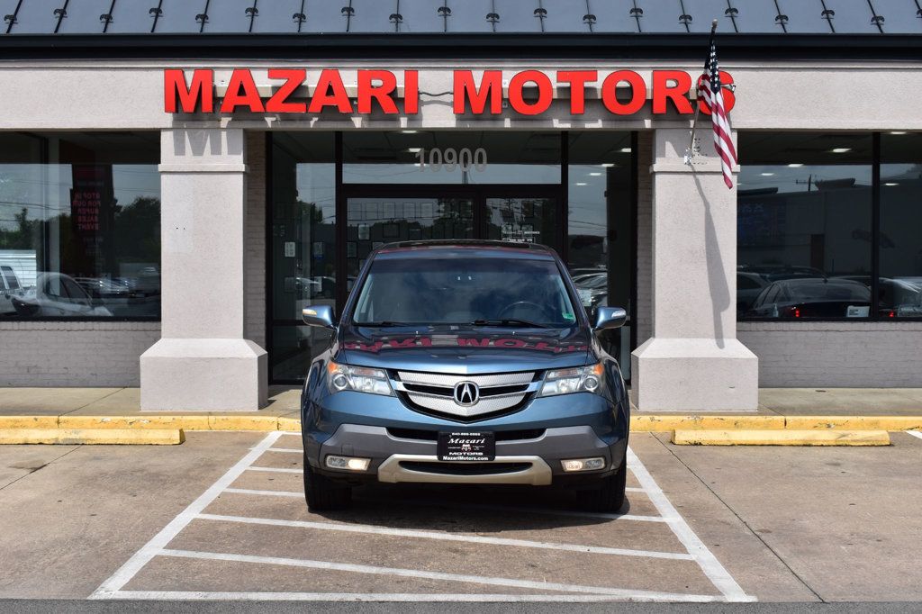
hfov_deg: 41.1
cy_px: 307
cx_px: 461
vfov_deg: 28.1
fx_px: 1229
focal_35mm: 48
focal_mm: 32
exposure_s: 1/500
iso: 220
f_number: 11
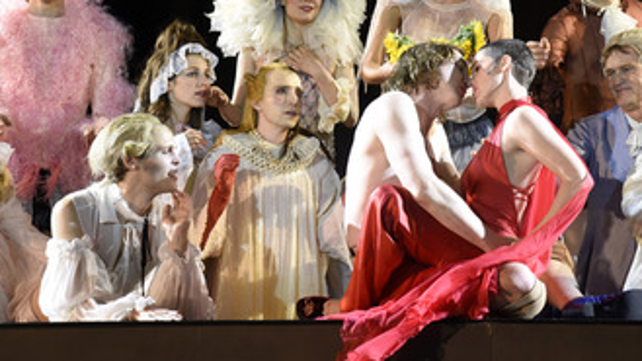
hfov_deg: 12.5
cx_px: 413
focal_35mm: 172
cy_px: 133
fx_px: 2928
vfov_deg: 7.1
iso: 1000
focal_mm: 120
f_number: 5.6
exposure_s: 1/100
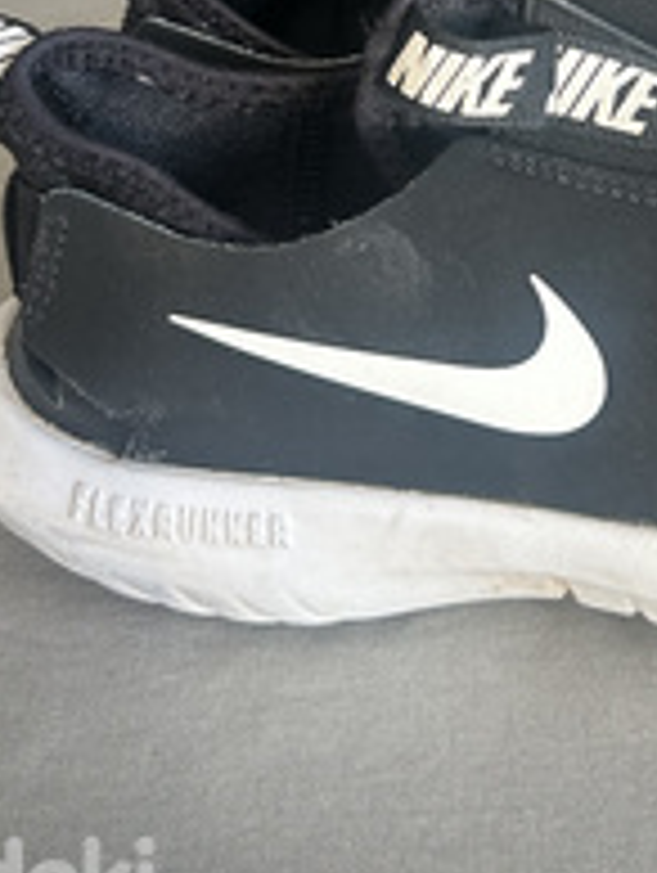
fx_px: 1692
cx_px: 551
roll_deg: +2.0
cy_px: -90
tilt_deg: -26.9
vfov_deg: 26.6
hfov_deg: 21.6
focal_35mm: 67
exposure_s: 1/121
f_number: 1.5
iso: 125
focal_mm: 5.7
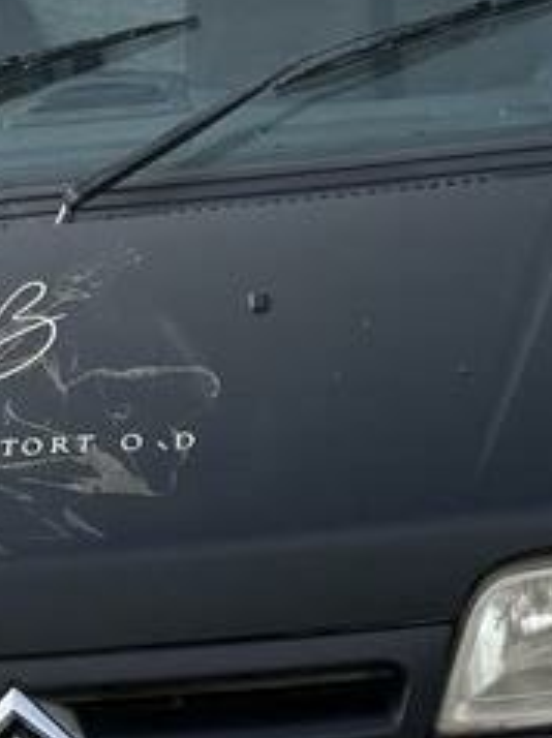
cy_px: 248
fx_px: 2087
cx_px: 127
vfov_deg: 20.0
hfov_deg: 15.0
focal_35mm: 98
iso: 50
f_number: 1.6
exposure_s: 1/2747
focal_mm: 5.96
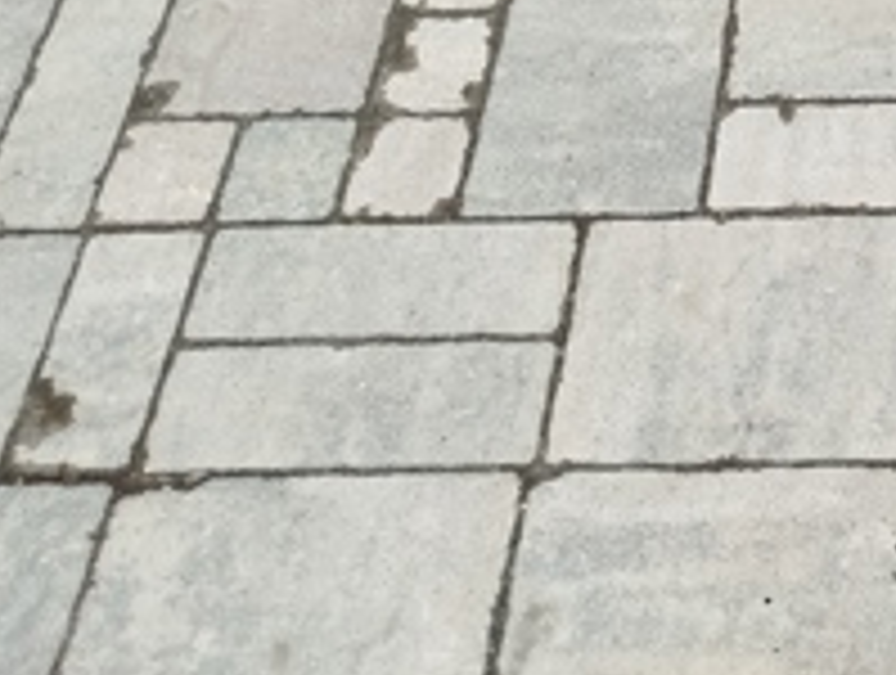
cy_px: -378
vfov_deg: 17.1
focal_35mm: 77
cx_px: 1135
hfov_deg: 22.8
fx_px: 1997
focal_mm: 5.31
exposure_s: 1/134
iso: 50
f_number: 1.7
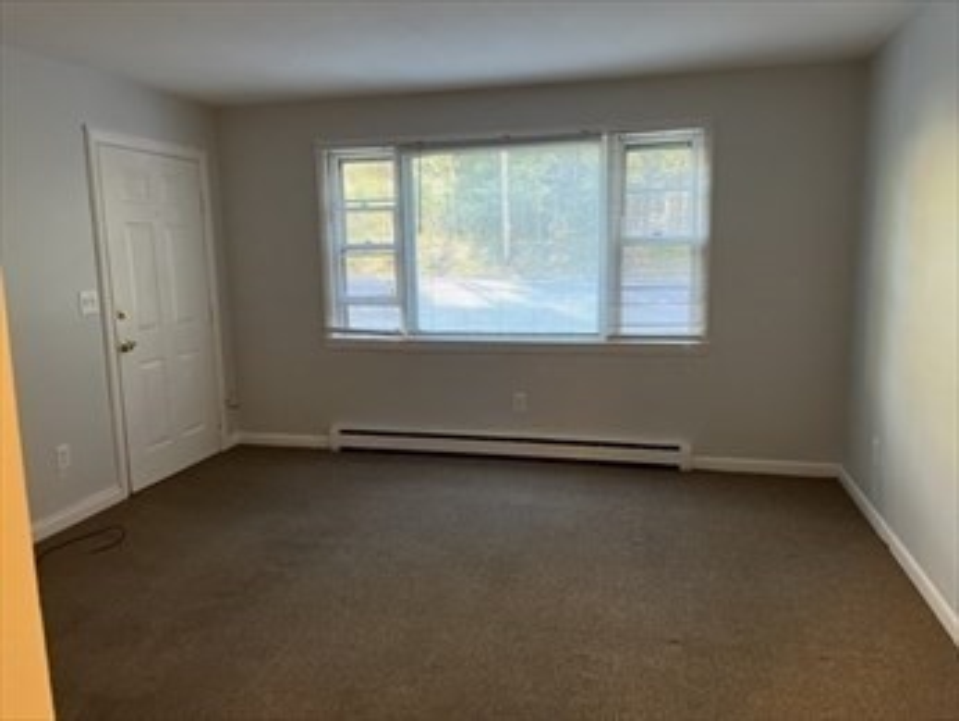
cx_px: 480
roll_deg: +0.9
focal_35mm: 26
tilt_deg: -9.2
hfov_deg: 67.3
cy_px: 360
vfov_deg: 53.1
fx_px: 721
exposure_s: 1/60
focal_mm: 5.1
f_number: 1.6
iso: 250
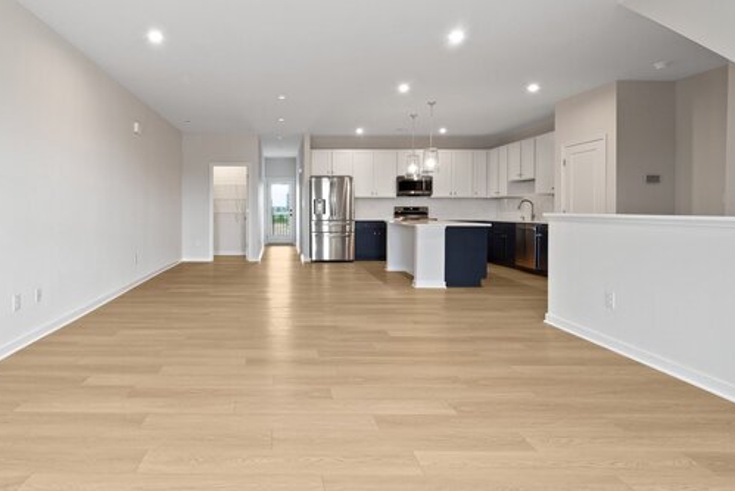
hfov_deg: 79.5
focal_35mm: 21
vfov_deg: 59.3
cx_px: 270
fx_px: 429
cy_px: 214
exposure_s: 1/15
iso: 5000
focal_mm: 14
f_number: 8
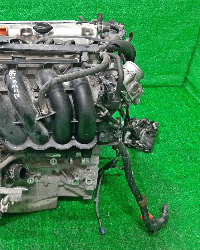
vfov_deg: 50.3
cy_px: 126
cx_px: 43
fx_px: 266
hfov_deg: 39.7
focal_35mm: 36
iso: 246
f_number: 1.7
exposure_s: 1/50
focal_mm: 3.93
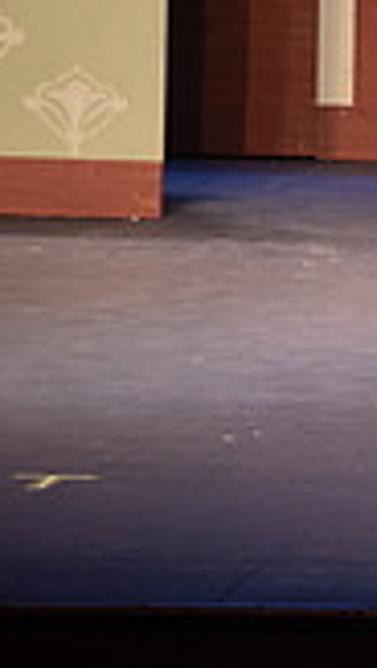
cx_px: 1098
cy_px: -16
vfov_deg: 2.1
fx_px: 17850
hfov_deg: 1.2
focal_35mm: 1007
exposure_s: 1/160
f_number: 6.3
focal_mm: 270
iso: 2500
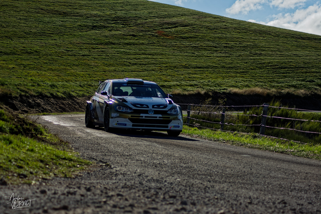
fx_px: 936
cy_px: 107
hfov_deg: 19.5
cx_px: 160
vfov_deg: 13.0
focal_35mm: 105
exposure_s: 1/1250
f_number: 4
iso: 125
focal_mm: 70
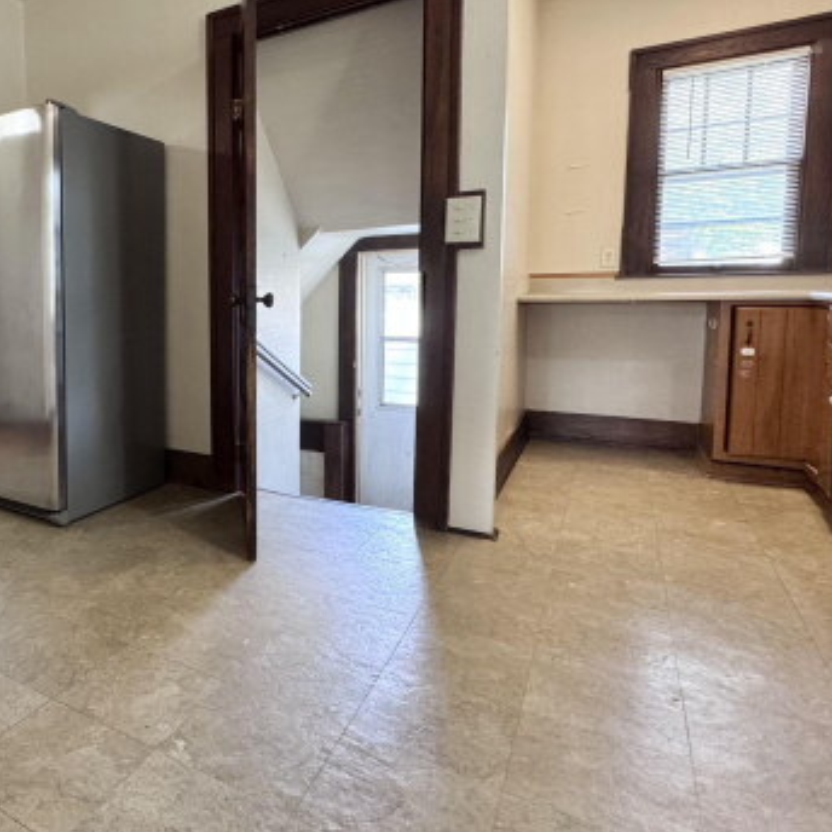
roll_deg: +1.2
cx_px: 139
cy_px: 353
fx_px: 653
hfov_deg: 58.7
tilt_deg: -5.6
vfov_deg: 64.7
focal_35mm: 24
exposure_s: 1/60
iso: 500
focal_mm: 2.22
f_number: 2.2
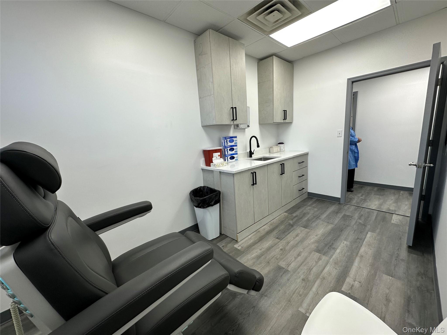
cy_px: 168
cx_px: 224
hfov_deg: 102.1
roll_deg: +4.0
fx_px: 181
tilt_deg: -9.4
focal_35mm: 14
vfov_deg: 85.7
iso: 64
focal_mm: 2.22
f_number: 2.2
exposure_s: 1/120
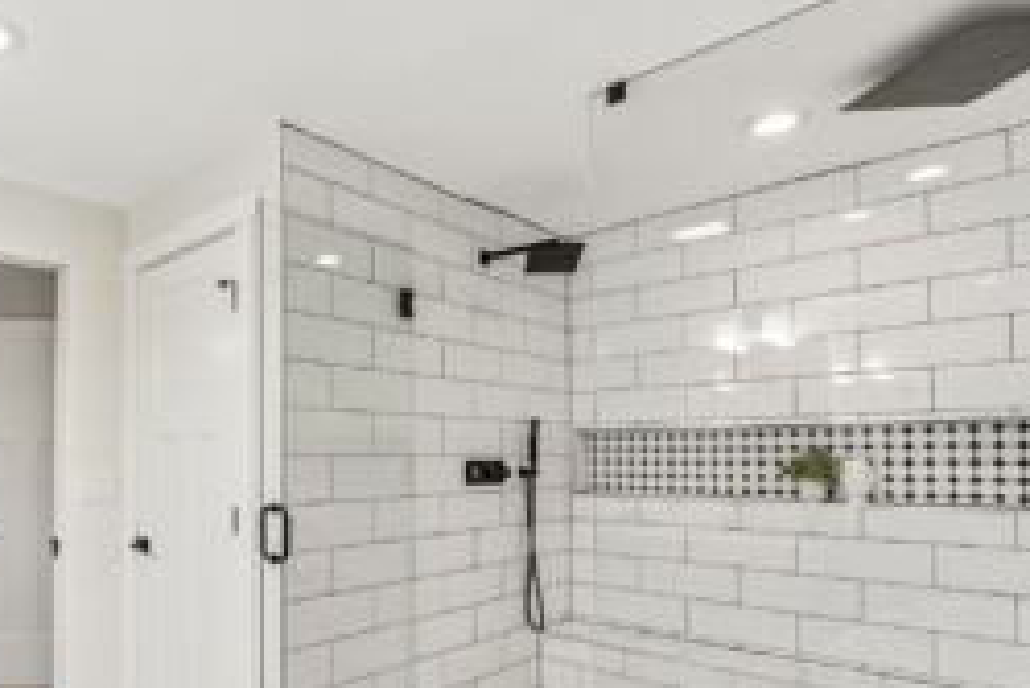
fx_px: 687
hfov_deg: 70.3
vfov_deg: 52.0
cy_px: 468
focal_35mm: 24
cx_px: 301
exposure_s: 1/20
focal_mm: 10
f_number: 9
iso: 250
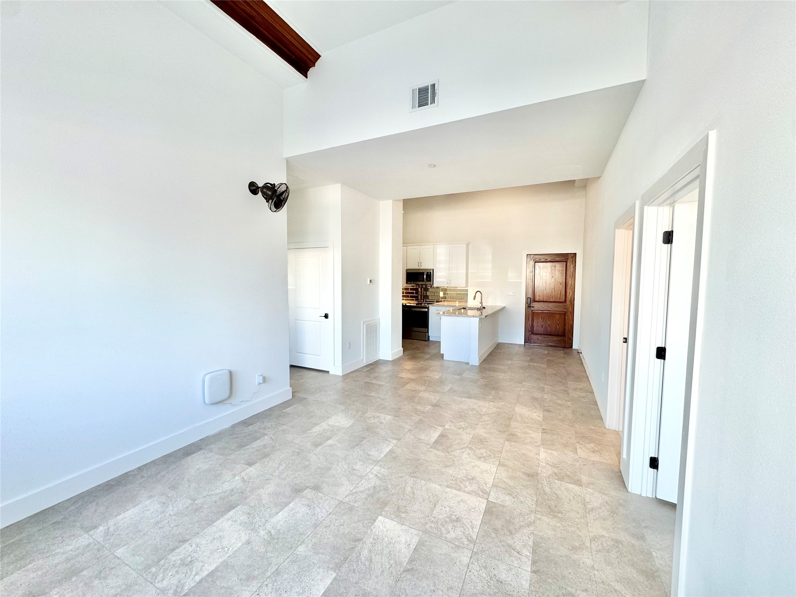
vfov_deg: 85.7
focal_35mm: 14
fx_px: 322
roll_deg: -1.0
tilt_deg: -4.0
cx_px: 398
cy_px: 298
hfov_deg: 102.1
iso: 100
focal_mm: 2.22
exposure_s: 1/120
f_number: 2.2
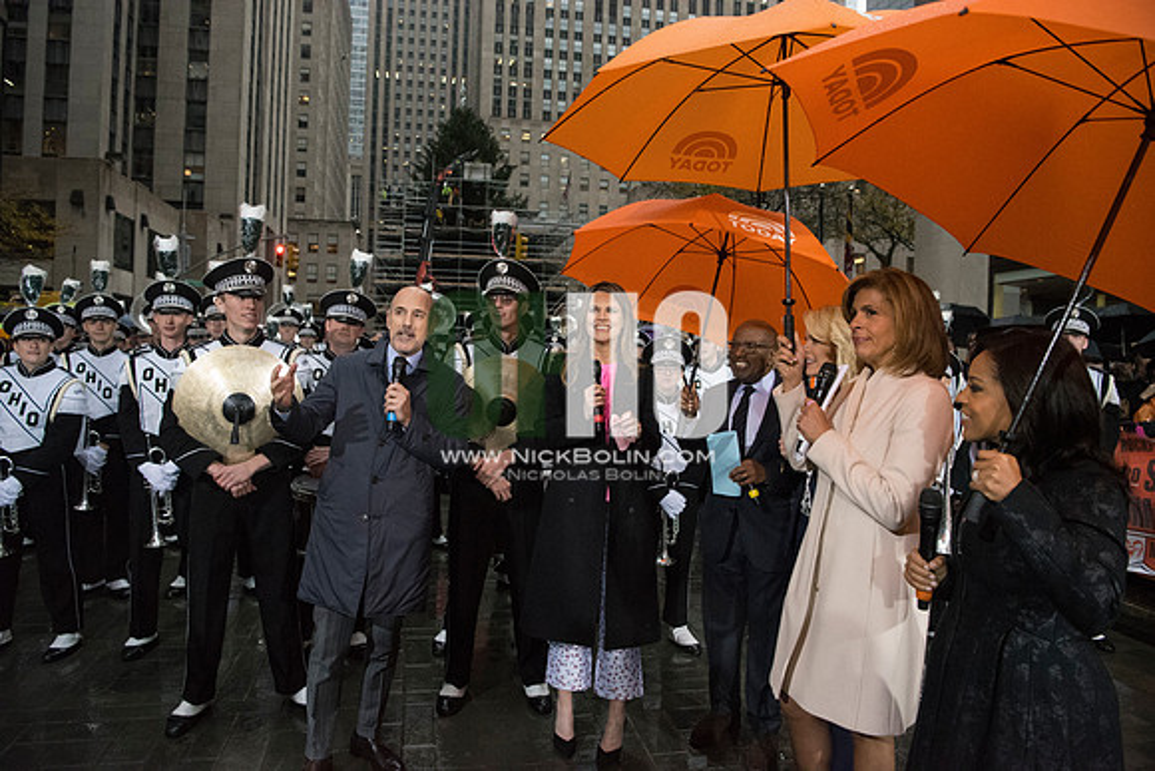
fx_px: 770
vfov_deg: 53.2
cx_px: 578
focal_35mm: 24
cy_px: 386
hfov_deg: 73.7
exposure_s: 1/2500
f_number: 4
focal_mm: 24
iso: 10000
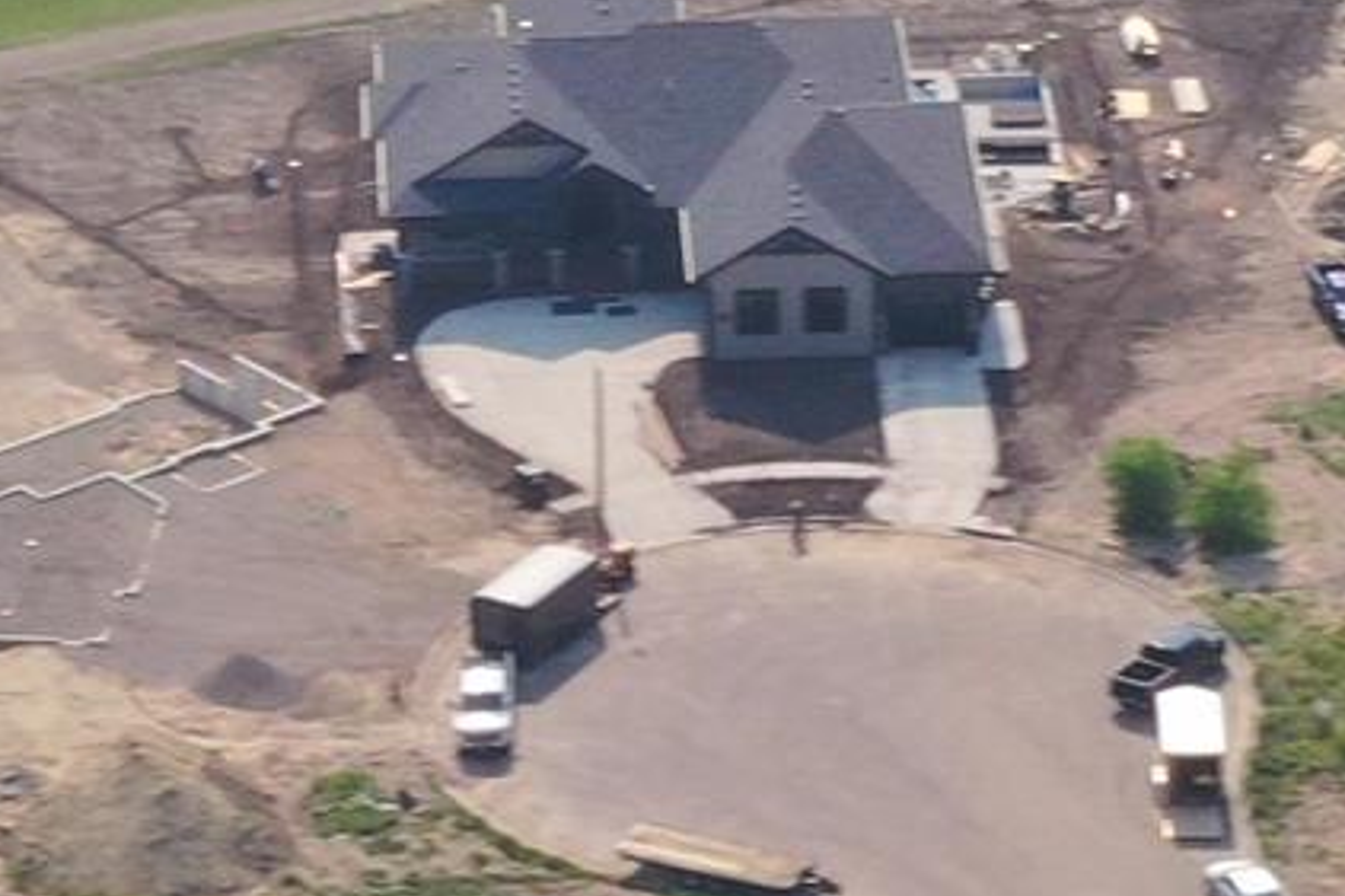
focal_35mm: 204
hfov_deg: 10.1
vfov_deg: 6.7
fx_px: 7618
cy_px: 488
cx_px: 736
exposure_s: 1/15
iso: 100
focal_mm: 10.26
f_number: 8
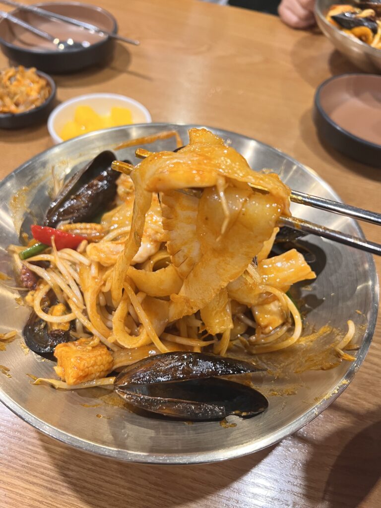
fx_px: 382
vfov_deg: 67.3
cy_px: 254
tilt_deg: -50.6
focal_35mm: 26
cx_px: 190
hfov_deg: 53.1
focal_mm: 5.7
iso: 250
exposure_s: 1/60
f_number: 1.5
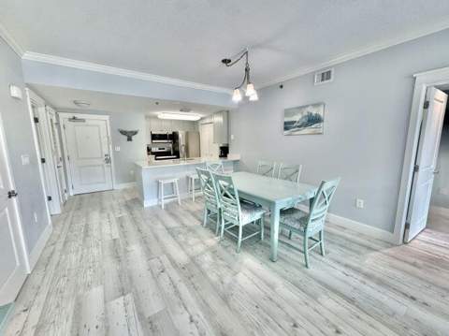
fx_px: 181
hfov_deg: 102.1
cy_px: 168
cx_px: 224
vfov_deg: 85.6
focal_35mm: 14
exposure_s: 1/120
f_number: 2.2
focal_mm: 2.22
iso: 160
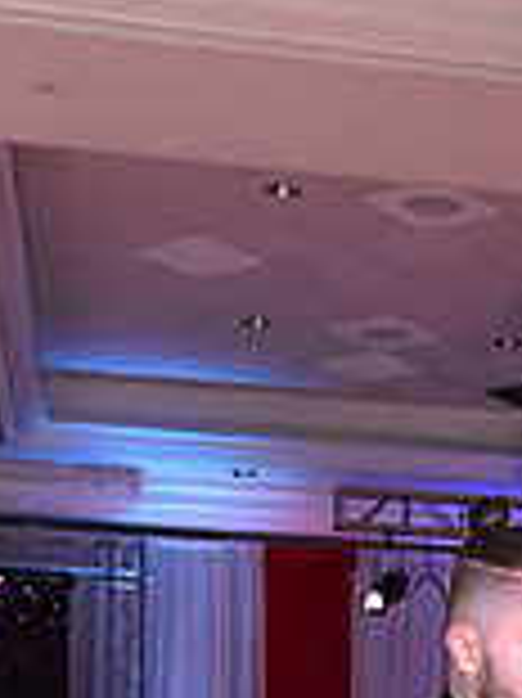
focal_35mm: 115
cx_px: 637
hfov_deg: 12.5
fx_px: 2315
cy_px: 1117
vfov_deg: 15.5
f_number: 7.1
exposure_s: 1/320
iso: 2500
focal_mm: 32
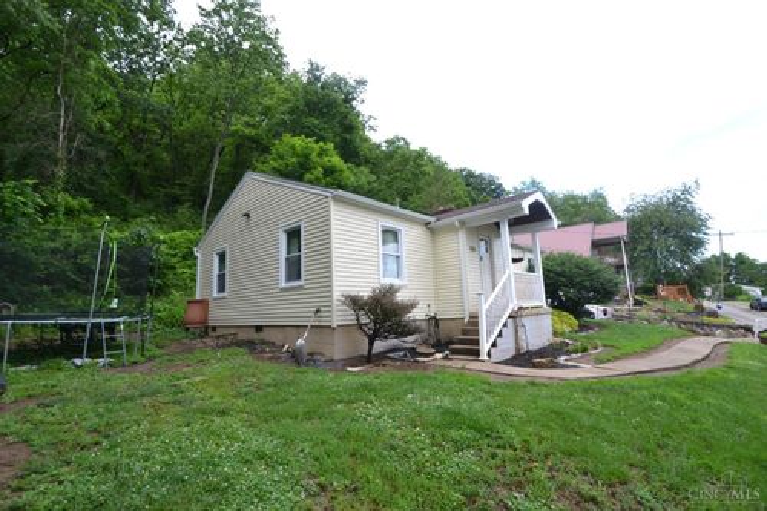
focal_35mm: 15
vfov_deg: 77.3
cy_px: 256
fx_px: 319
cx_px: 384
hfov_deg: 100.4
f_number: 5.6
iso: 160
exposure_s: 1/125
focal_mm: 10
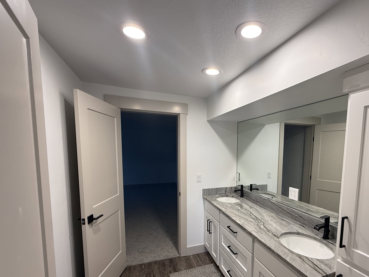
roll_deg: -0.2
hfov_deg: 86.6
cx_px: 223
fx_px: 192
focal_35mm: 18
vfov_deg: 70.7
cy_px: 169
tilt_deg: -5.4
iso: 160
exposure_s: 1/120
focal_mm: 2.22
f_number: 2.2
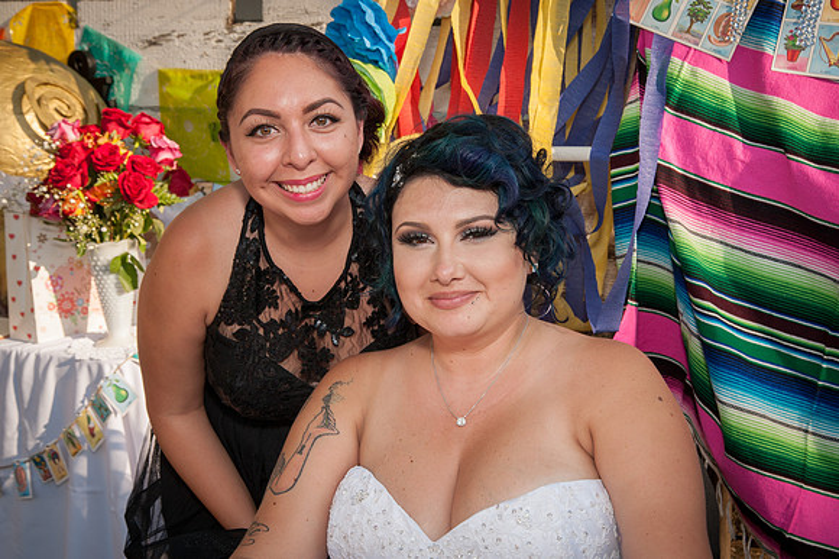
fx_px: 1213
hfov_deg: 38.2
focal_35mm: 52
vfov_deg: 25.9
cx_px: 420
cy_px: 279
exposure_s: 1/250
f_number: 13
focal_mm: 52
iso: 200
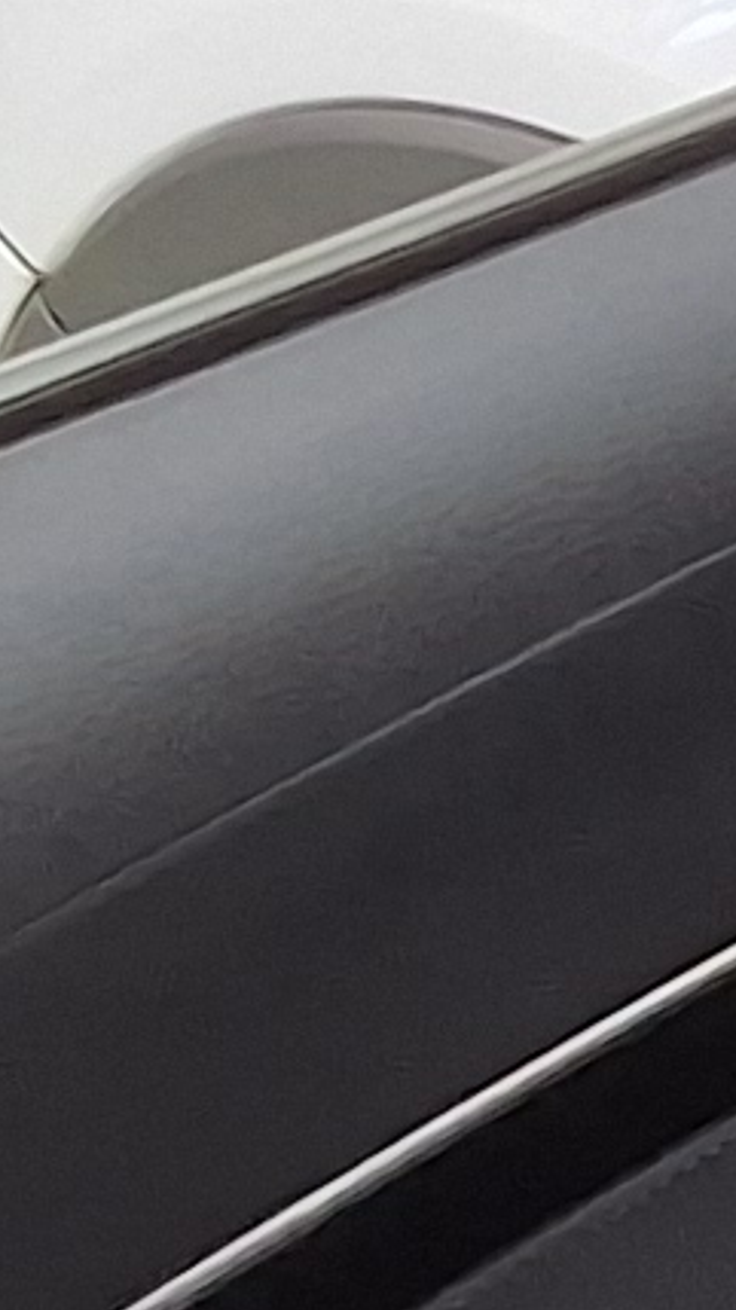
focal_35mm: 232
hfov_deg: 4.5
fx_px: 8057
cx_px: 3546
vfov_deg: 9.2
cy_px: -27
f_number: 1.9
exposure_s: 1/120
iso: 40
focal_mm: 2.91
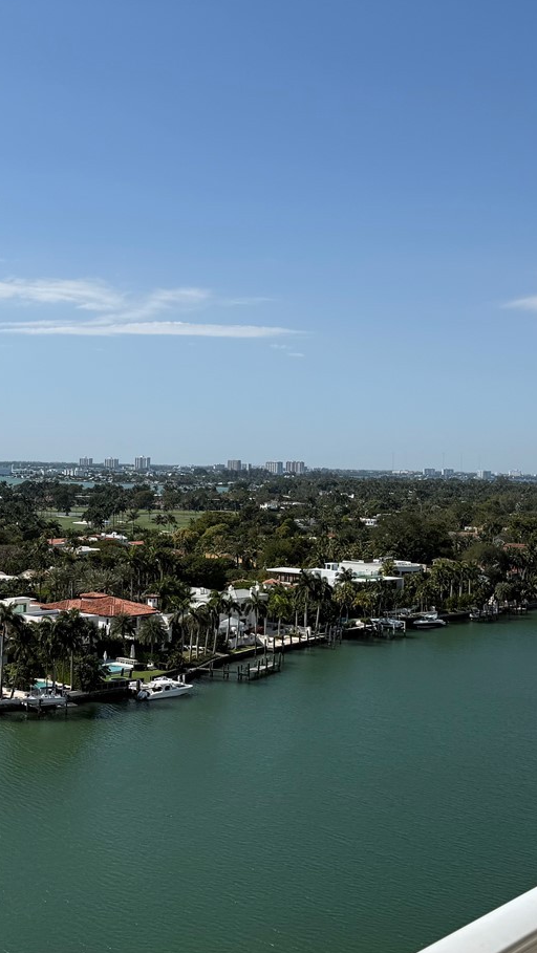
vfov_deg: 44.5
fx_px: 1163
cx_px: 239
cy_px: 446
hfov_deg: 26.0
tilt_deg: +1.7
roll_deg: -1.4
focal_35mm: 46
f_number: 1.78
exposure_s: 1/8130
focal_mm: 6.76
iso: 80
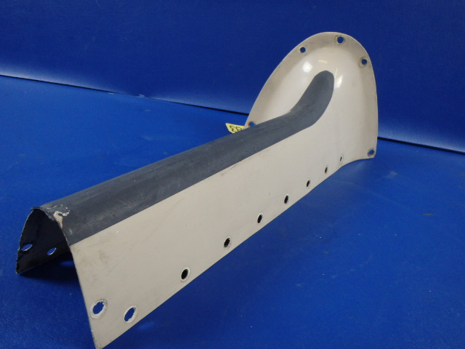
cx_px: 232
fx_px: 376
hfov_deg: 63.4
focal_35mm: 28
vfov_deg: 49.7
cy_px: 174
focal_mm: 5
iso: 400
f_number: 3.9
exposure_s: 1/30
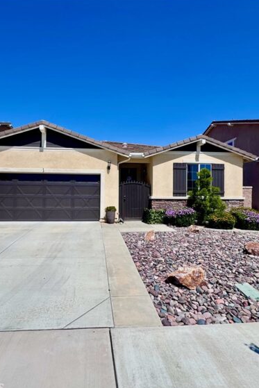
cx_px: 117
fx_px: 216
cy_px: 196
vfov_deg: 84.0
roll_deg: -0.4
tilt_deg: -1.1
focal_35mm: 20
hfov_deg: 61.8
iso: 50
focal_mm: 2.22
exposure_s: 1/3546
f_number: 2.2
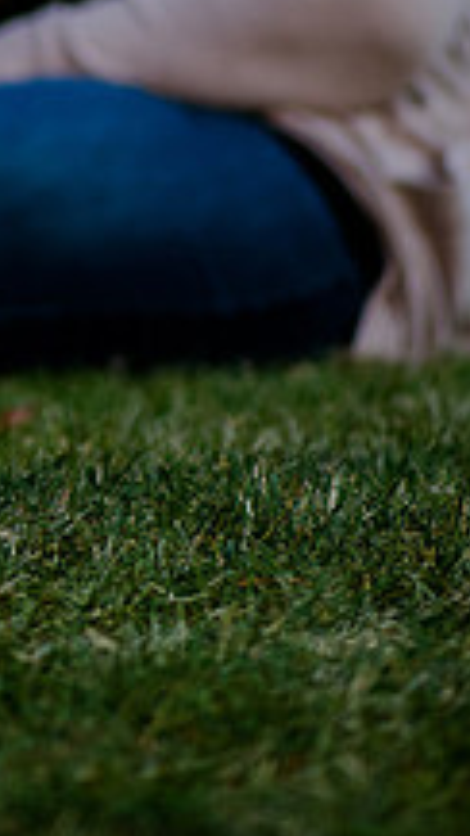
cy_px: -208
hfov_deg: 2.8
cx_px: -291
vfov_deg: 5.0
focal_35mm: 428
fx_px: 9486
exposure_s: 1/500
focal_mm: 105
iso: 160
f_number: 3.2
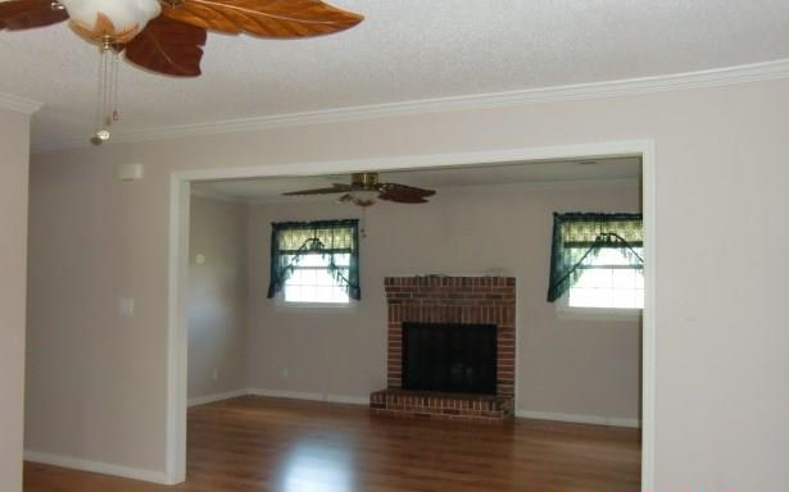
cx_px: 380
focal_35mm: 32
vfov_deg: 39.4
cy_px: 256
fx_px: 688
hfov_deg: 59.7
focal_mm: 5.2
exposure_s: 1/60
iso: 400
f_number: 3.5
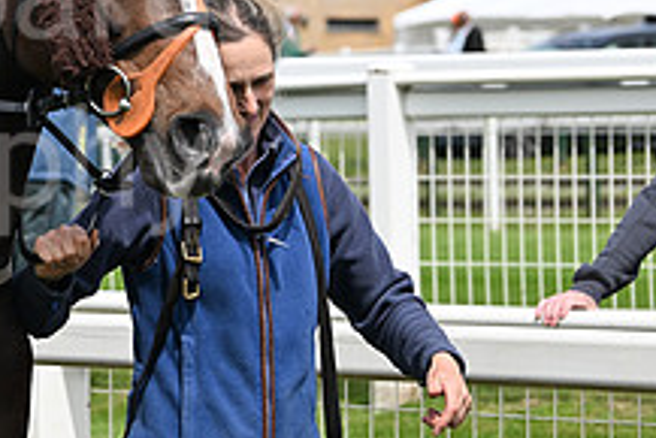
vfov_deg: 5.1
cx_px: -175
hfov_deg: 7.5
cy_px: 17
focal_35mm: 272
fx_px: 4960
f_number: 5.6
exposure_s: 1/2500
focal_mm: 102
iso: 400
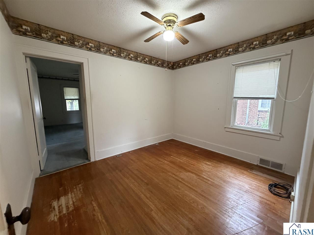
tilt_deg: -6.9
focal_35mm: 14
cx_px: 157
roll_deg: -0.2
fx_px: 127
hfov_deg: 102.1
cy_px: 118
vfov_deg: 85.6
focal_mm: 2.22
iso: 500
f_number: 2.2
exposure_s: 1/60
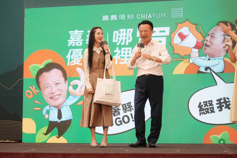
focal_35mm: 70
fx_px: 461
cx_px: 116
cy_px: 79
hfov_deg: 28.8
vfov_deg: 19.5
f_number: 2.8
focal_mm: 64
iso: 250
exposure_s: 1/160
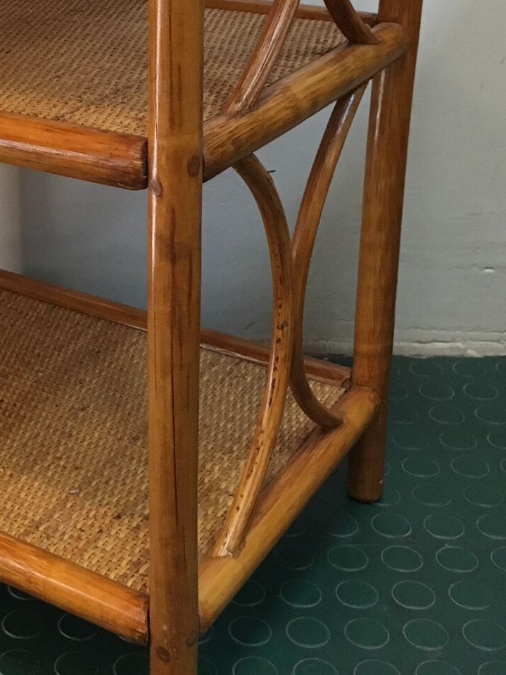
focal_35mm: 61
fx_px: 1188
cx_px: 27
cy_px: 147
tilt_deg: -19.8
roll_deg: +0.7
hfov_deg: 23.3
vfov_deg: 31.0
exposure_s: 1/33
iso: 250
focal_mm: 4.15
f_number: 2.2
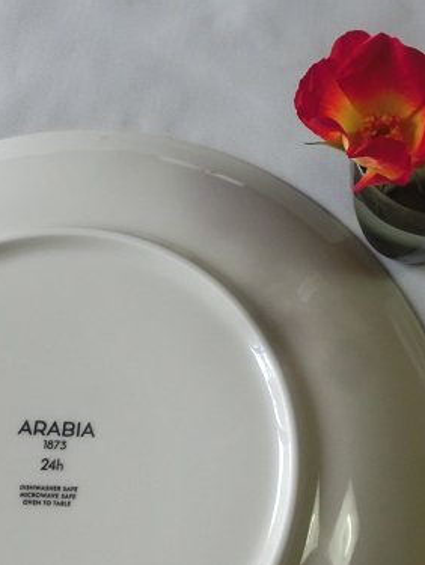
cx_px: 280
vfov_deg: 38.2
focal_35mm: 50
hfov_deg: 29.0
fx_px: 817
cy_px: 282
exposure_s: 1/125
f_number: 4.1
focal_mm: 6.5
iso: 400
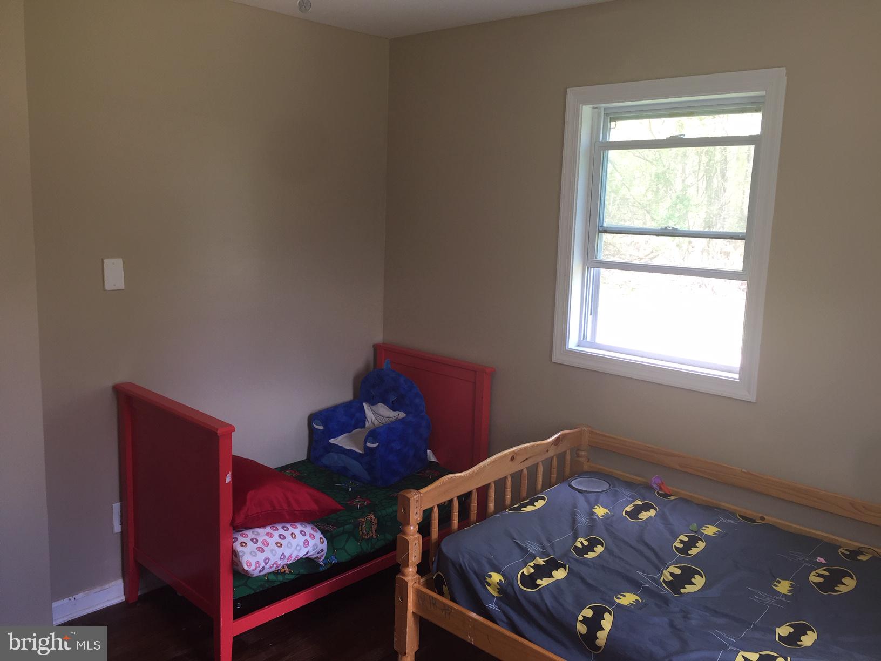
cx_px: 440
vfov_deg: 48.2
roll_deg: -2.2
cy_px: 330
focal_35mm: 29
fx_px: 738
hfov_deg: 61.7
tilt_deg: -11.0
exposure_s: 1/40
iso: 32
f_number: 2.2
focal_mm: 4.15
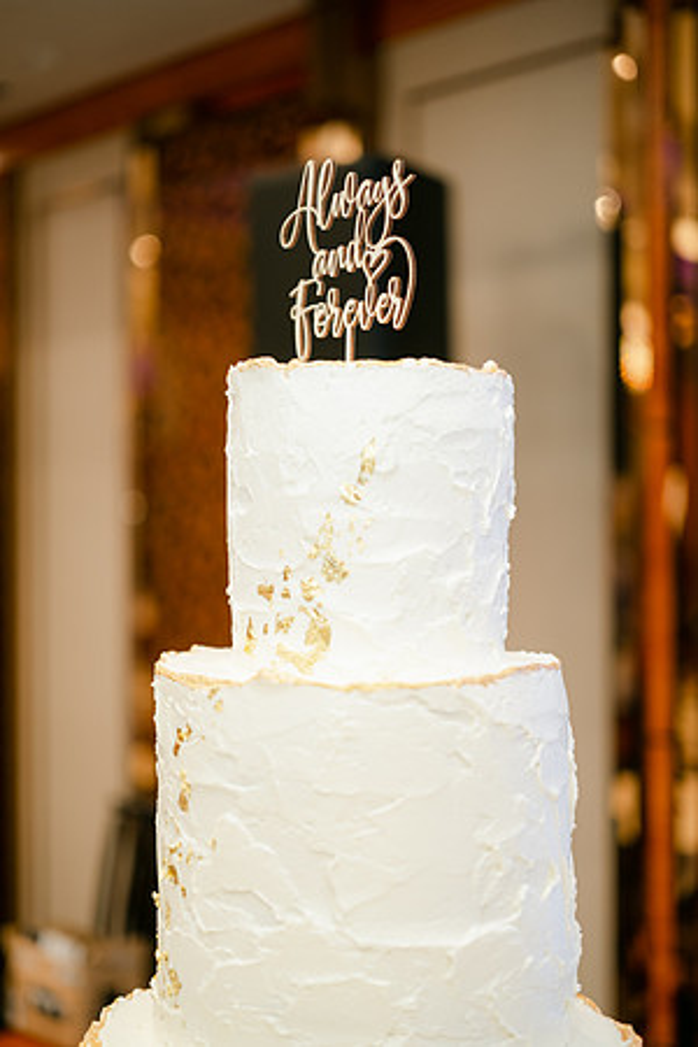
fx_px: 1454
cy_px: 524
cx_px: 349
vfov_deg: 39.6
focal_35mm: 50
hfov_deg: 27.0
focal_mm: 33
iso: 200
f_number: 1.4
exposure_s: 1/125
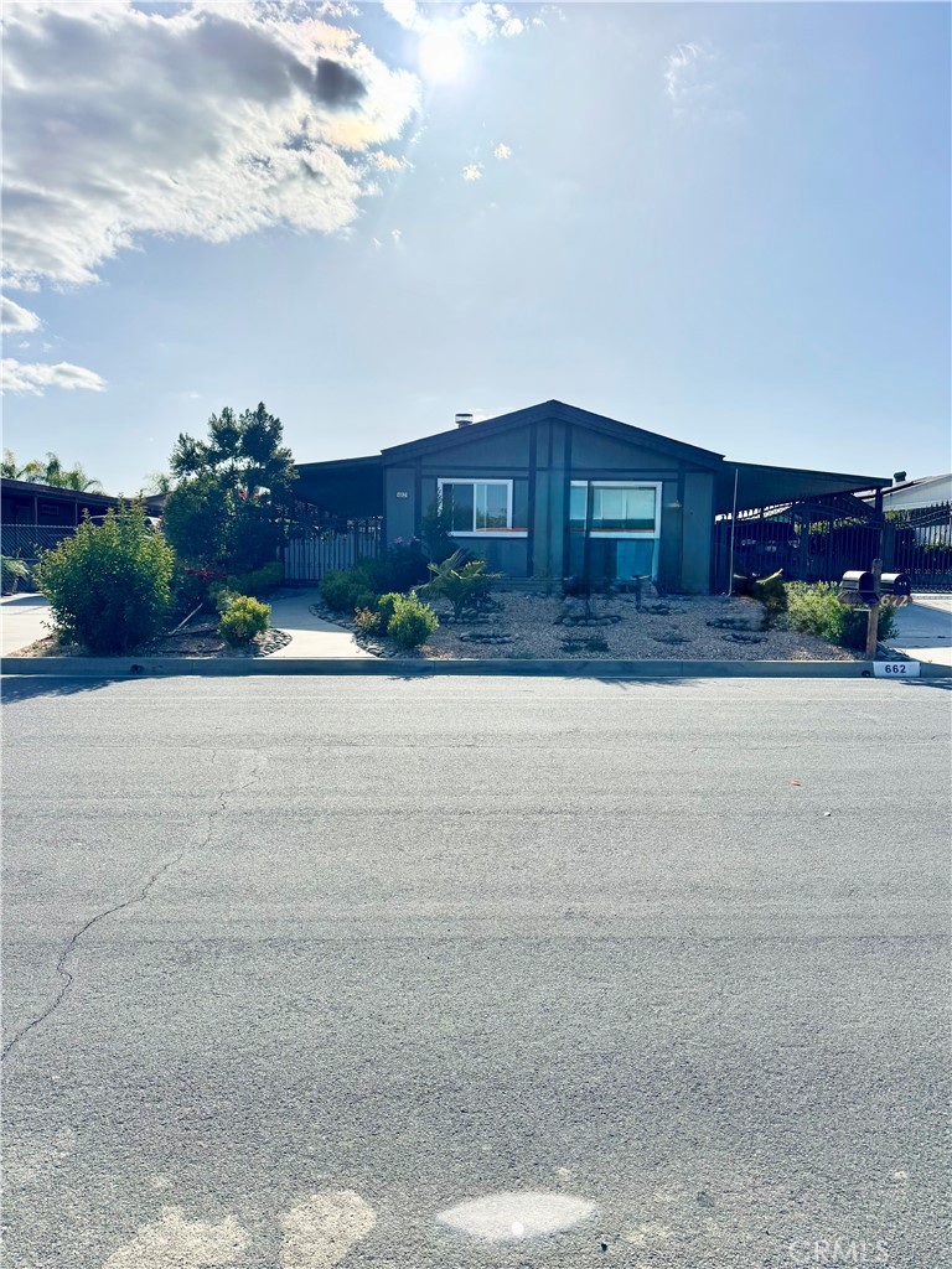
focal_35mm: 24
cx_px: 476
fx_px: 880
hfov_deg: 56.8
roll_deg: -0.9
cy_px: 634
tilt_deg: -4.8
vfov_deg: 71.6
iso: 64
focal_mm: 6.76
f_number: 1.78
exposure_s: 1/12346
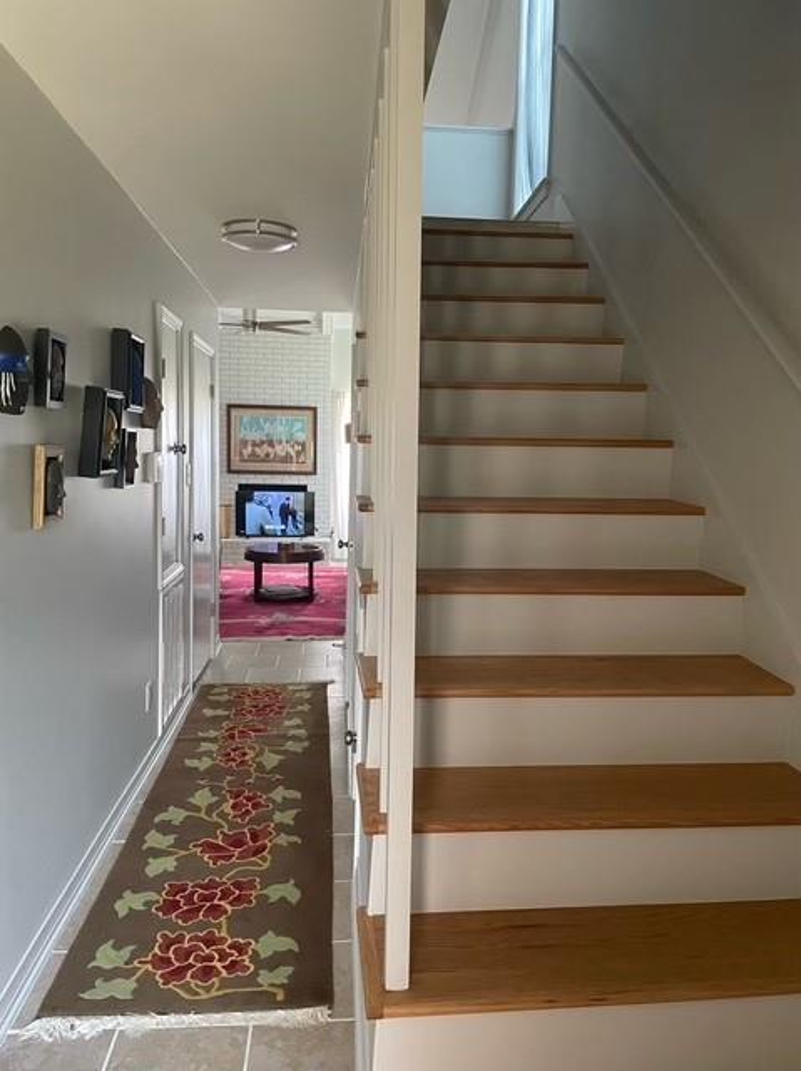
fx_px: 803
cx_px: 400
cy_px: 536
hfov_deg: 53.0
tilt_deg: -3.8
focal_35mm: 26
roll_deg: -0.1
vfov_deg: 67.3
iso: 320
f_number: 1.6
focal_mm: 4.2
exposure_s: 1/60
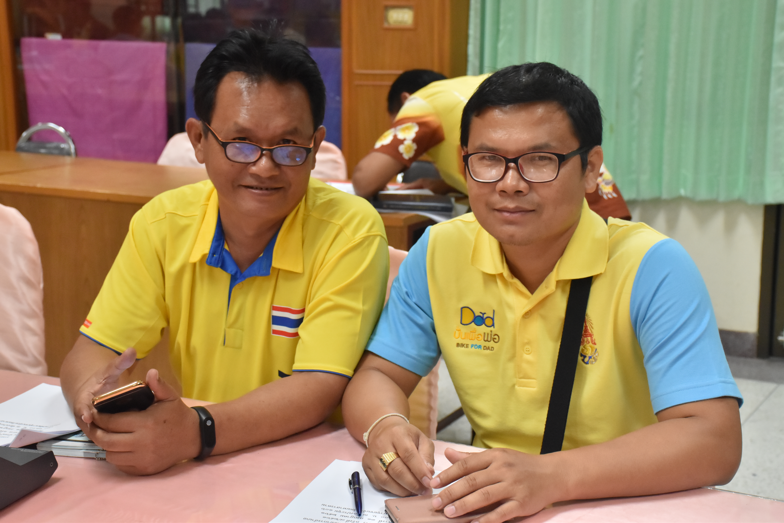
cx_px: 392
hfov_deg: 31.9
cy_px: 262
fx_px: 1372
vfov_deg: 21.6
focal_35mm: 63
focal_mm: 42
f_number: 6.3
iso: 2000
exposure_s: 1/160
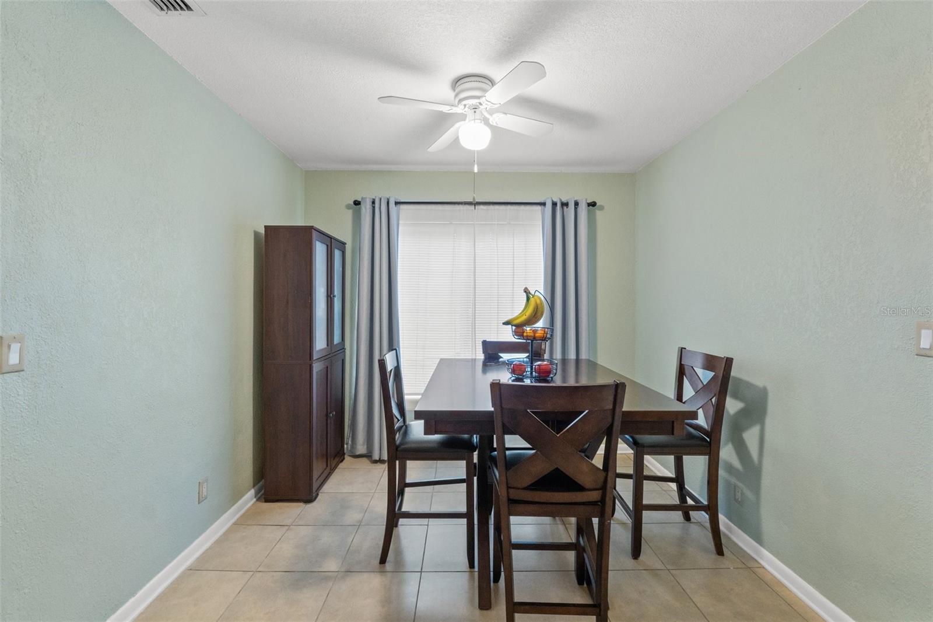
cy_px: 311
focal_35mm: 15
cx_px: 466
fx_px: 389
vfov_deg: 77.3
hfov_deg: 100.4
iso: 400
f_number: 8
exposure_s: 1/2.5
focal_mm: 10
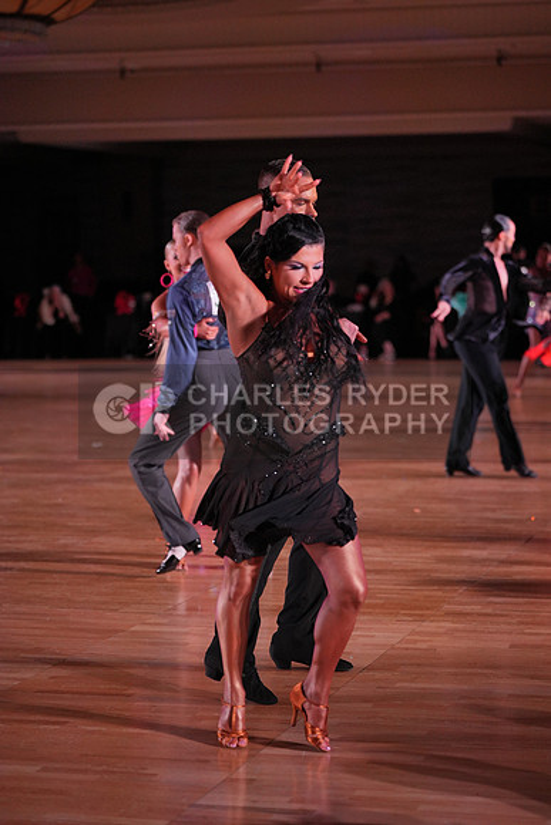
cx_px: 276
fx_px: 2111
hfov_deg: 14.9
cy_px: 412
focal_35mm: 92
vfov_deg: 22.1
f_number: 2.8
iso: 1600
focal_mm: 92
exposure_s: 1/800
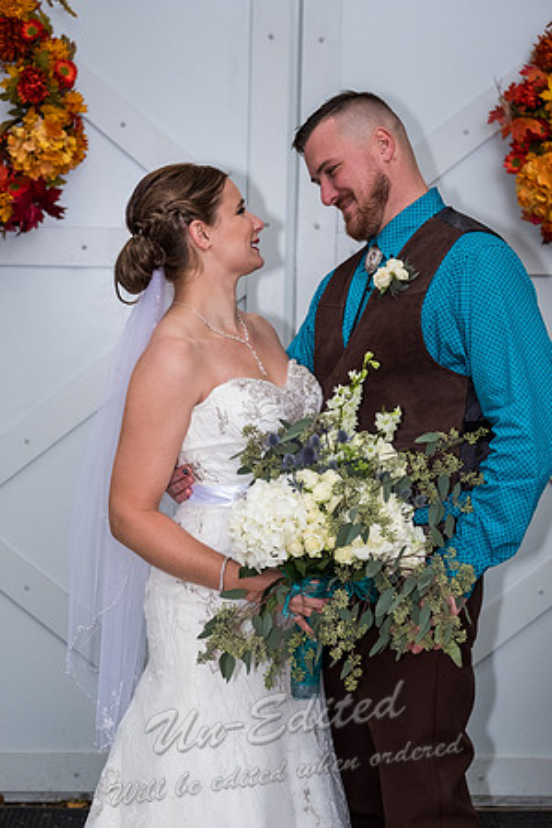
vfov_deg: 27.0
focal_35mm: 75
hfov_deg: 18.2
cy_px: 414
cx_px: 276
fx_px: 1725
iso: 1600
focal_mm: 50
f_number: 3.2
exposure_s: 1/200
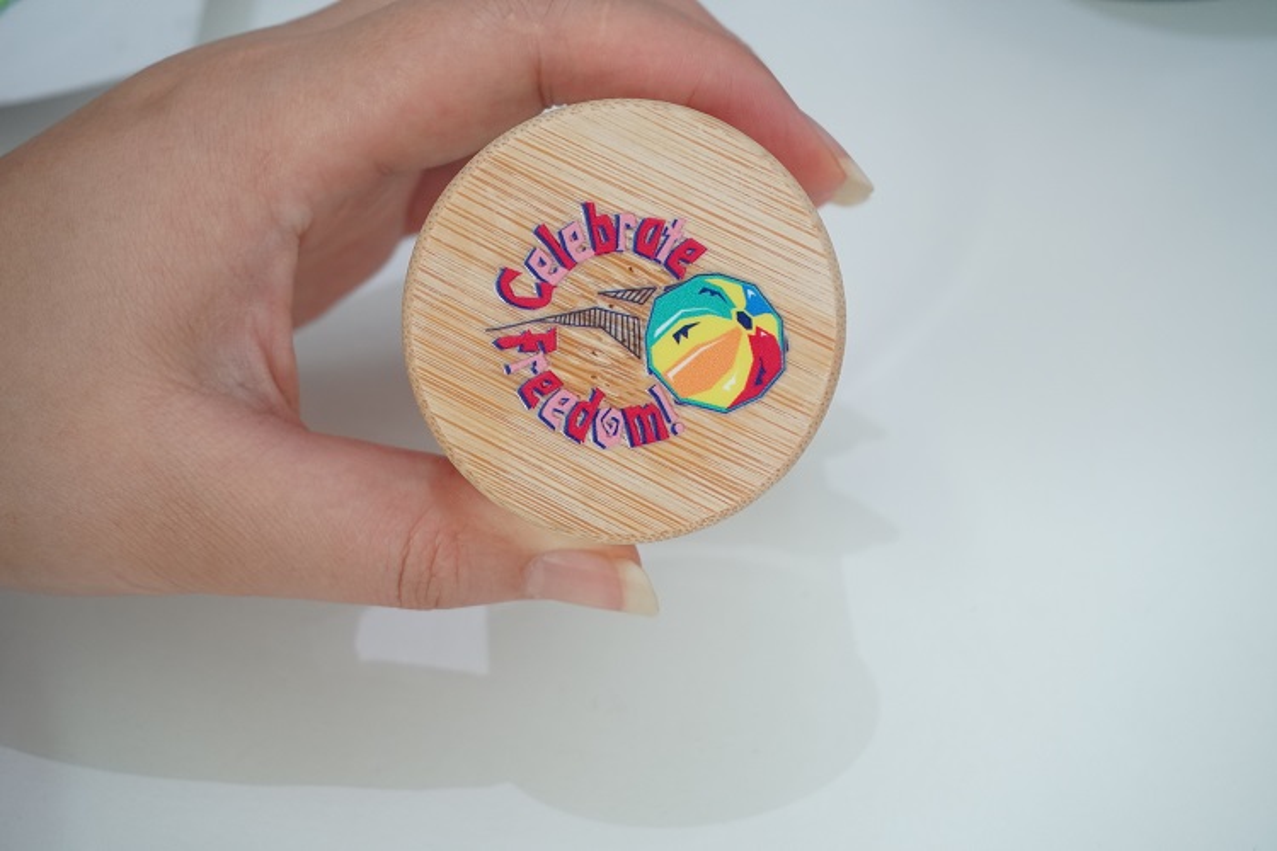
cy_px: 426
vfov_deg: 19.7
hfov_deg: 29.2
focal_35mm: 69
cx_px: 638
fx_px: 2447
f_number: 6.3
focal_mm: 46
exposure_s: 1/80
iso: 3200
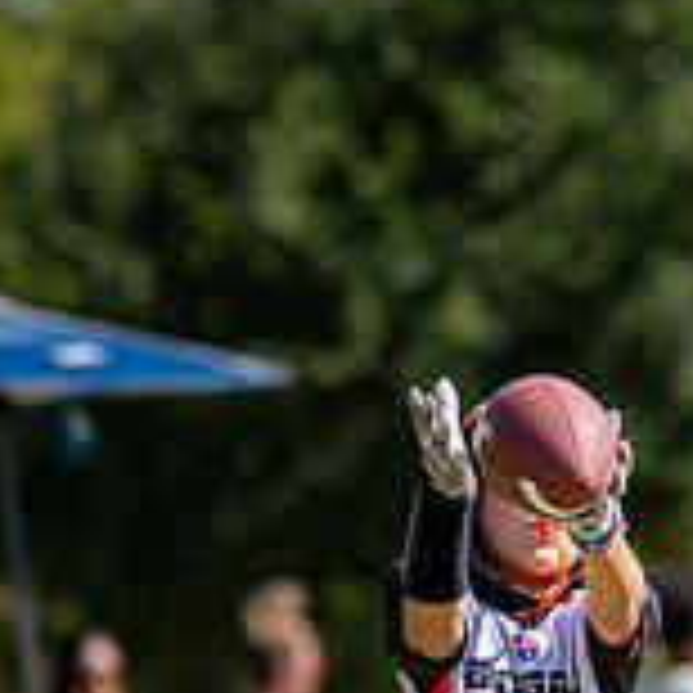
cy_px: 776
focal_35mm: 677
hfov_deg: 2.6
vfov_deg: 2.6
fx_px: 15334
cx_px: 512
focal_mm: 139
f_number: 2.8
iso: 160
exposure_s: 1/2500
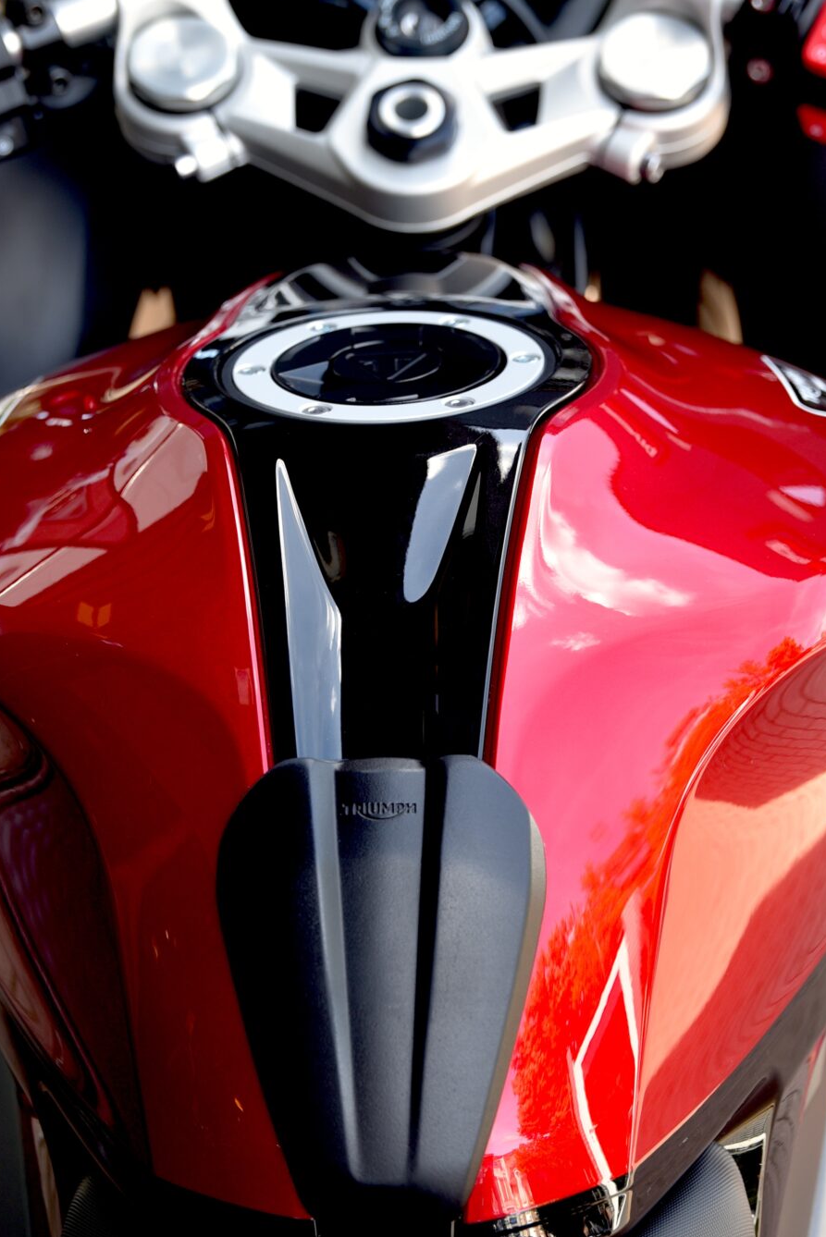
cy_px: 666
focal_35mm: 88
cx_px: 429
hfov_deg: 15.5
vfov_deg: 23.1
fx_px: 3026
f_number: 4
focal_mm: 46
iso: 100
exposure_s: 1/60
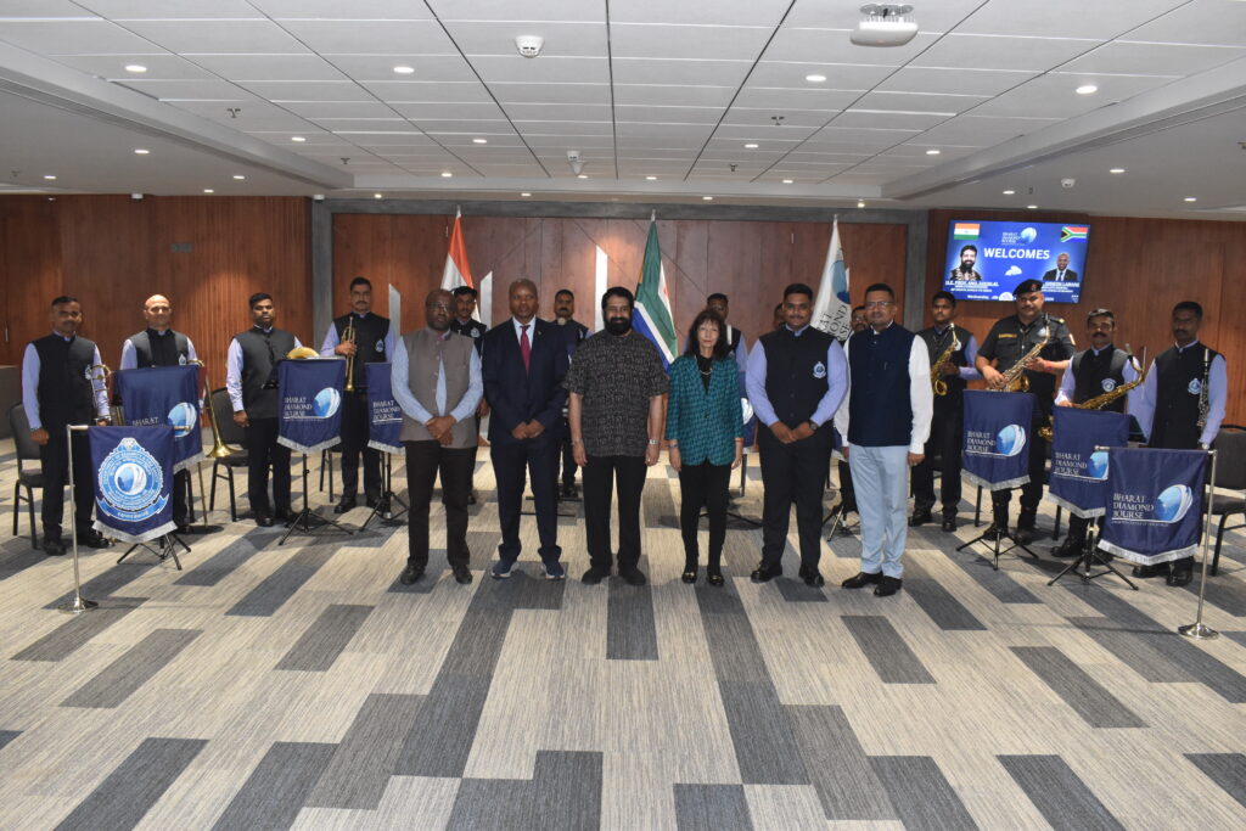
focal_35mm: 30
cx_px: 623
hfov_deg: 61.9
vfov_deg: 43.6
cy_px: 416
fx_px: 1038
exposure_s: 1/60
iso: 2000
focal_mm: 20
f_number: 7.1
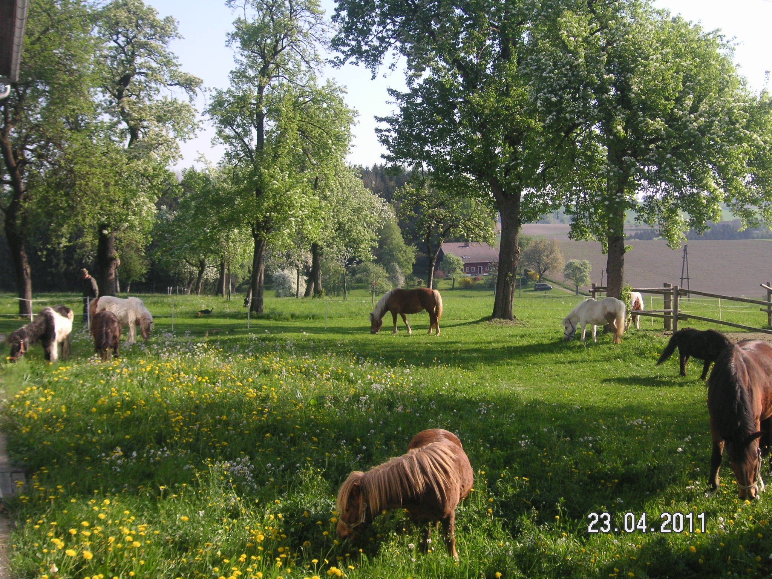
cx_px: 386
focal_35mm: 47
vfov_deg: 30.9
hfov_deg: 40.4
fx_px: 1048
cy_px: 290
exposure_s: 1/350
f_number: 3.3
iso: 50
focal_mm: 7.8
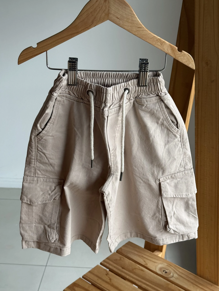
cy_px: 146
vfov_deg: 39.7
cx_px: 110
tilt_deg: -23.0
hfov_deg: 30.3
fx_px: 405
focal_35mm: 48
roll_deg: -1.7
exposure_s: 1/333
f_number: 1.78
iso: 80
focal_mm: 6.76
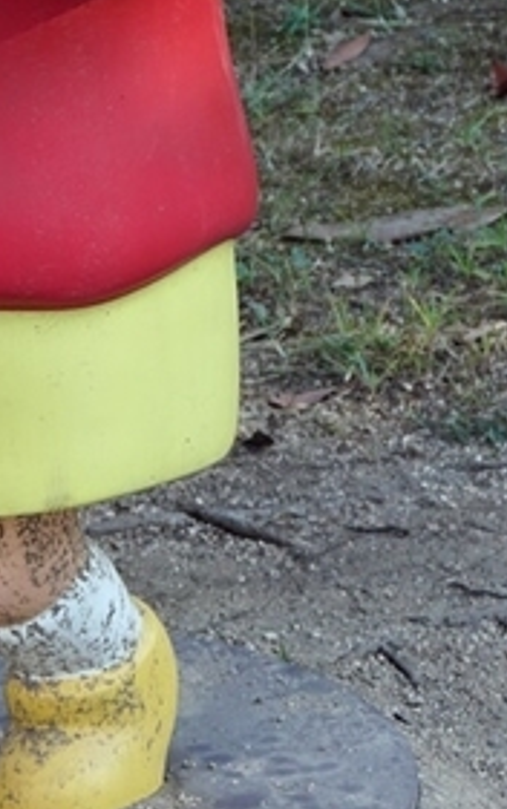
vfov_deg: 9.3
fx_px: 4900
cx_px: -343
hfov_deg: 5.8
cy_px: -147
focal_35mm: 222
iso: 320
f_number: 5.6
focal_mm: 34
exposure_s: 1/160
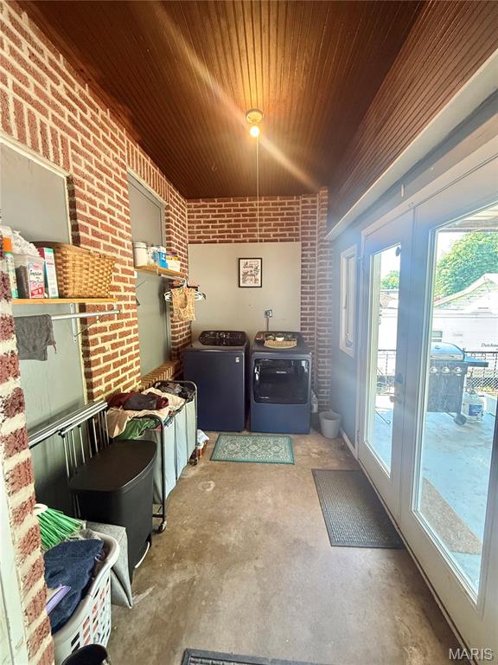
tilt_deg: -5.9
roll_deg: +1.0
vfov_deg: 102.1
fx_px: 269
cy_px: 332
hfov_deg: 85.7
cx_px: 249
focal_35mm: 14
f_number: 2.2
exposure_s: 1/60
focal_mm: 2.22
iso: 400
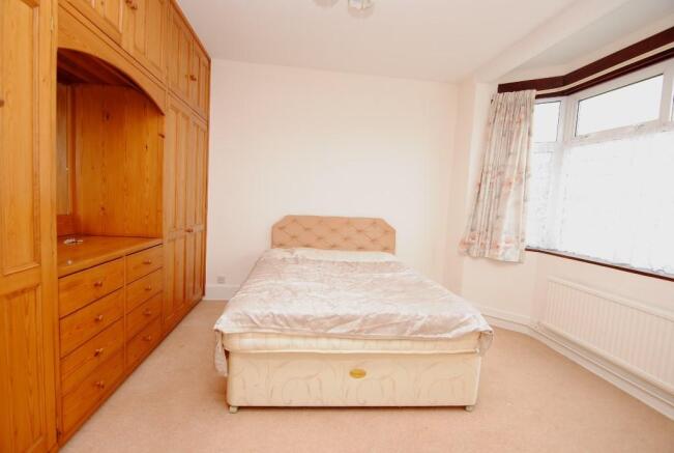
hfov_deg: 94.9
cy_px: 226
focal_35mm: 16
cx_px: 337
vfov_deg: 72.3
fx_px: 310
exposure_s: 1/60
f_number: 4
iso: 200
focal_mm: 11
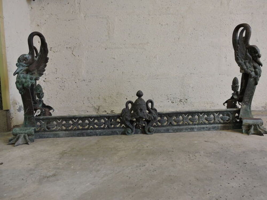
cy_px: 100
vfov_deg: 56.8
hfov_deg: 71.6
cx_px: 134
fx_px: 185
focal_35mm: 24
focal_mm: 4.3
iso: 400
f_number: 3.3
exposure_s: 1/25
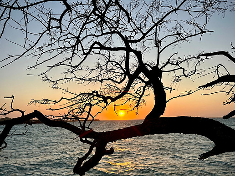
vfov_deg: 51.3
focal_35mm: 27
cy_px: 92
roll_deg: +0.6
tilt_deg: +7.6
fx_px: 183
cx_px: 118
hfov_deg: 65.3
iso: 80
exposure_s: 1/2203
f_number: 1.78
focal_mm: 6.86
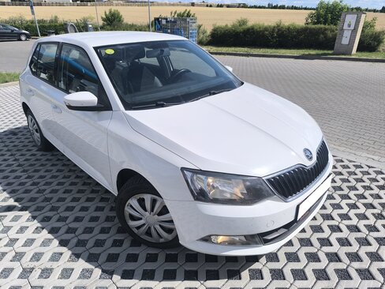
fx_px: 256
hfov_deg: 73.9
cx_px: 192
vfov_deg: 58.9
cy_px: 144
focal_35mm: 23
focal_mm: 6.14
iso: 50
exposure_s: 1/1649
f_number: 1.65
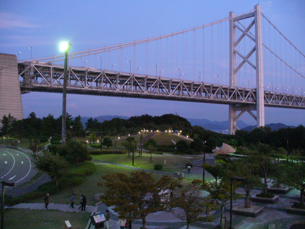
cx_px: 152
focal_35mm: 37
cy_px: 114
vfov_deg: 38.7
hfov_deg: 50.1
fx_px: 326
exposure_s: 1/8
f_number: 2.8
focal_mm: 6.1
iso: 400
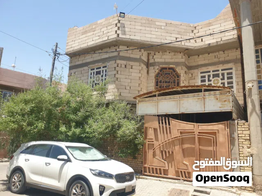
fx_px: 197
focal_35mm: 26
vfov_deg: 53.1
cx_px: 131
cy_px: 98
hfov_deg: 67.3
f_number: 2.4
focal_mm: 4.3
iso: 50
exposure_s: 1/904
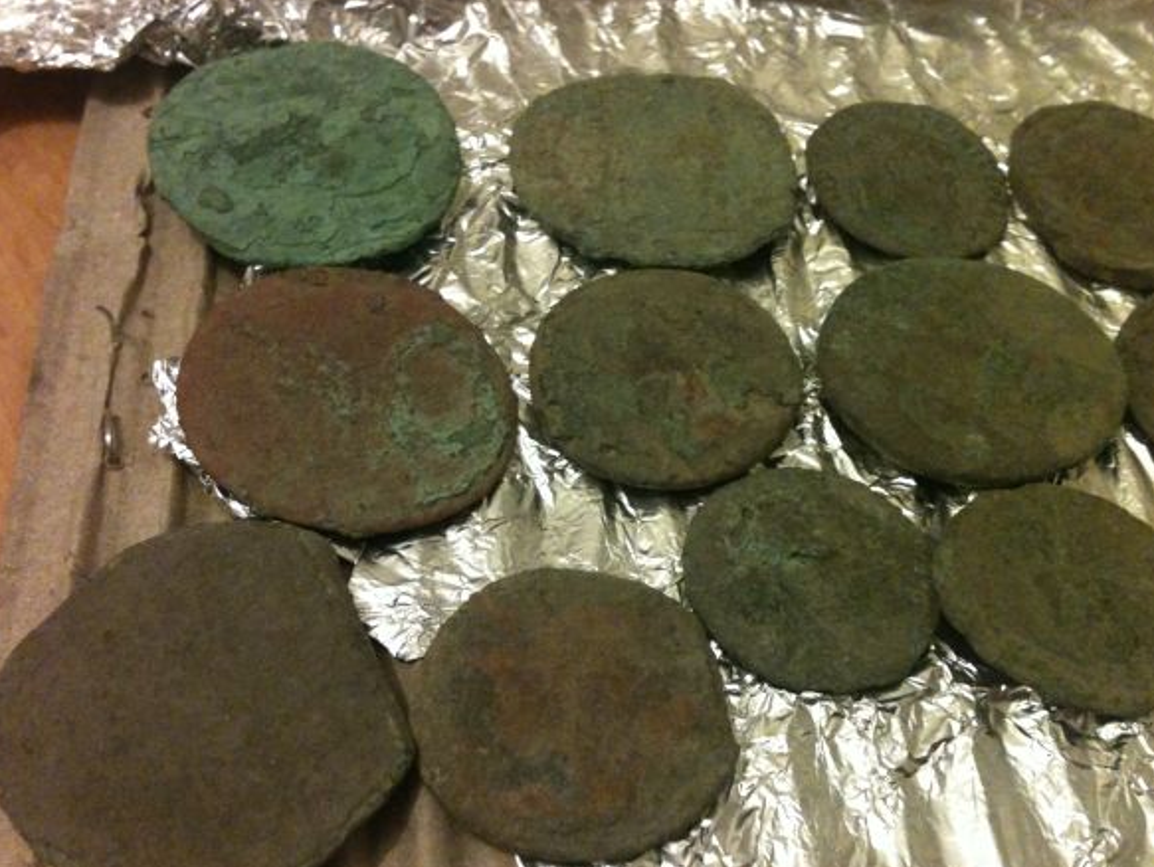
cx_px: 574
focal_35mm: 36
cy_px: 439
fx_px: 1201
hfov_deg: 51.3
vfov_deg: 39.7
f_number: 2.8
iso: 320
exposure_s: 1/15
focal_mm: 3.85
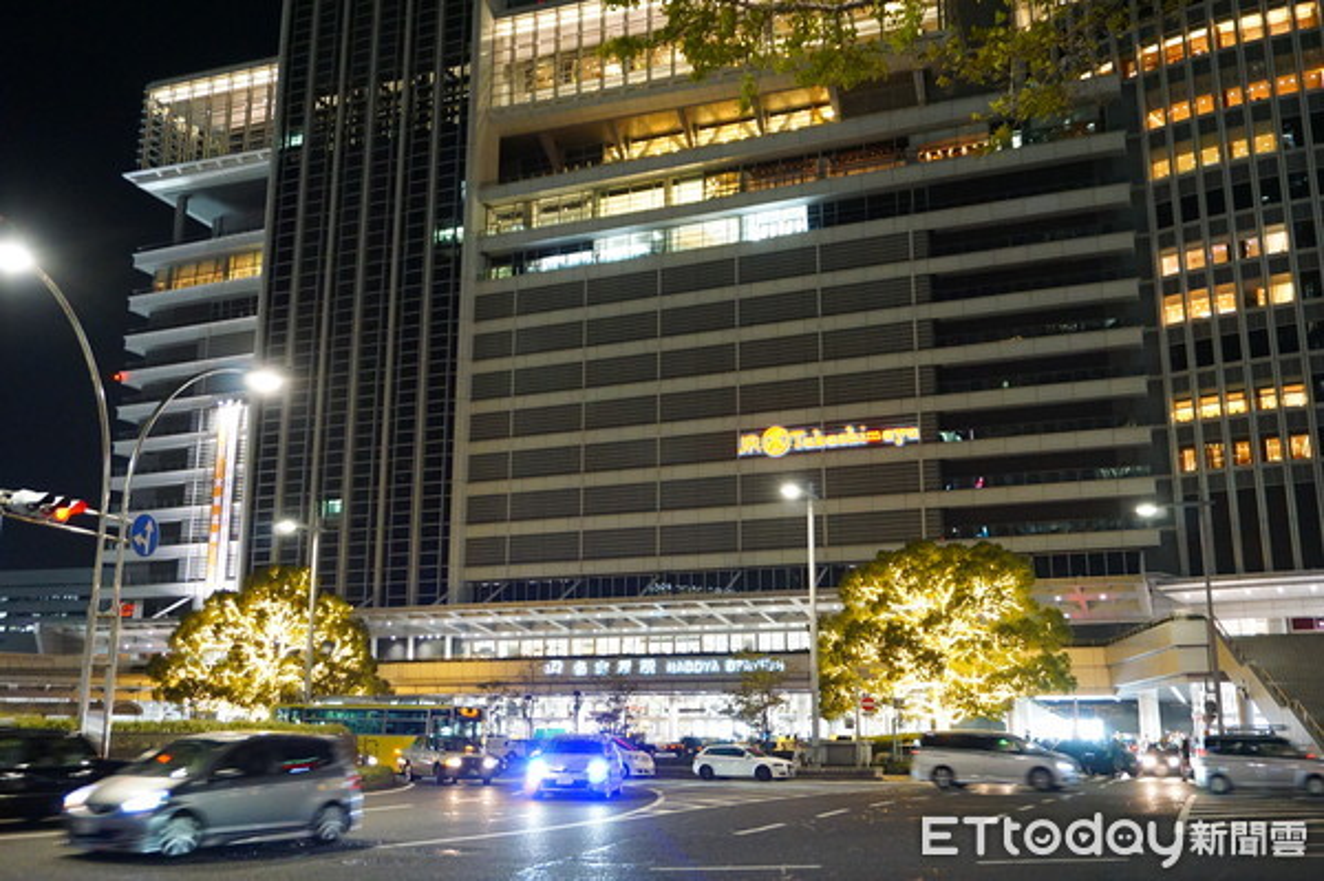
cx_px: 662
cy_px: 440
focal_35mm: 34
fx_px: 1268
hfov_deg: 55.1
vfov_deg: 38.3
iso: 3200
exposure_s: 1/30
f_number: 4
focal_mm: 23
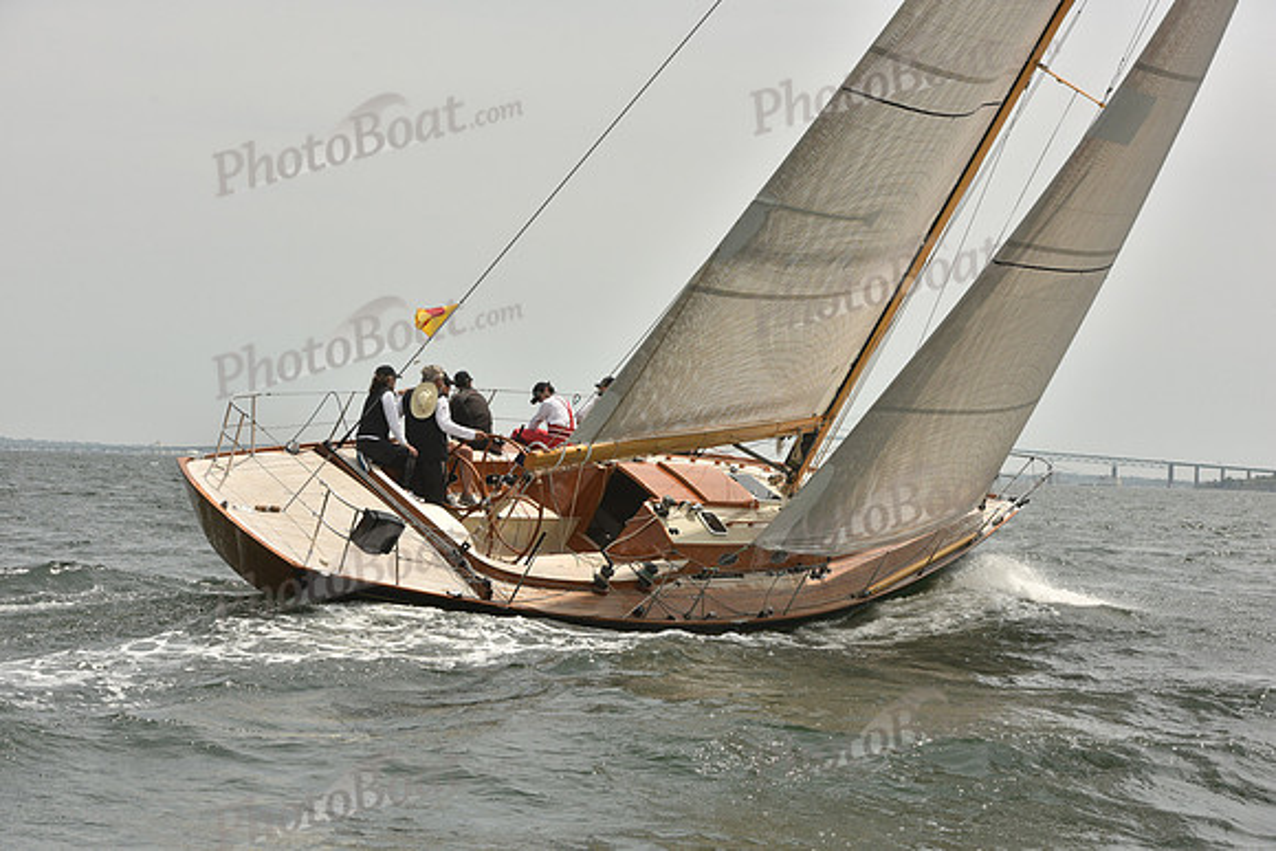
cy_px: 426
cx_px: 638
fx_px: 2482
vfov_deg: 19.5
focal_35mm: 70
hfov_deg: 28.8
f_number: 9
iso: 400
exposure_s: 1/1600
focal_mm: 70
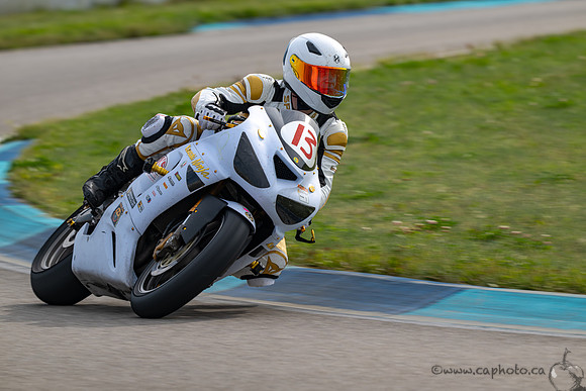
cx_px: 293
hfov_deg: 3.4
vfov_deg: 2.3
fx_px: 9768
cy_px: 196
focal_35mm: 600
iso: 100
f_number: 10
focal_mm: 600
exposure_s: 1/200
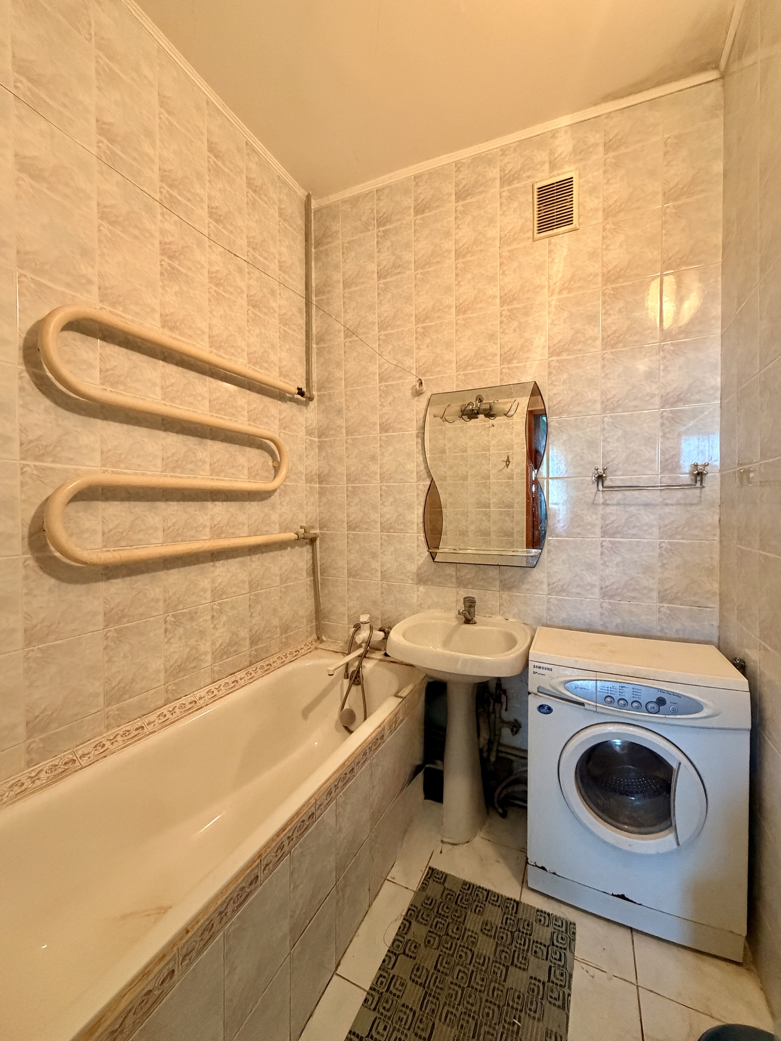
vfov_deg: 102.1
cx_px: 390
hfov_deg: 85.7
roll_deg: -0.1
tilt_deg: -0.4
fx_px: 421
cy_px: 520
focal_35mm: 14
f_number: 2.2
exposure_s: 1/50
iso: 640
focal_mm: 2.22
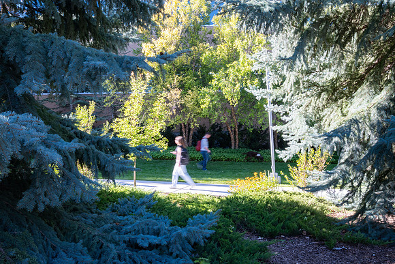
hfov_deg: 53.1
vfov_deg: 36.9
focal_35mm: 36
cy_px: 132
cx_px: 198
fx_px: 395
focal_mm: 36
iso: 200
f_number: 22
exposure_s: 1/13
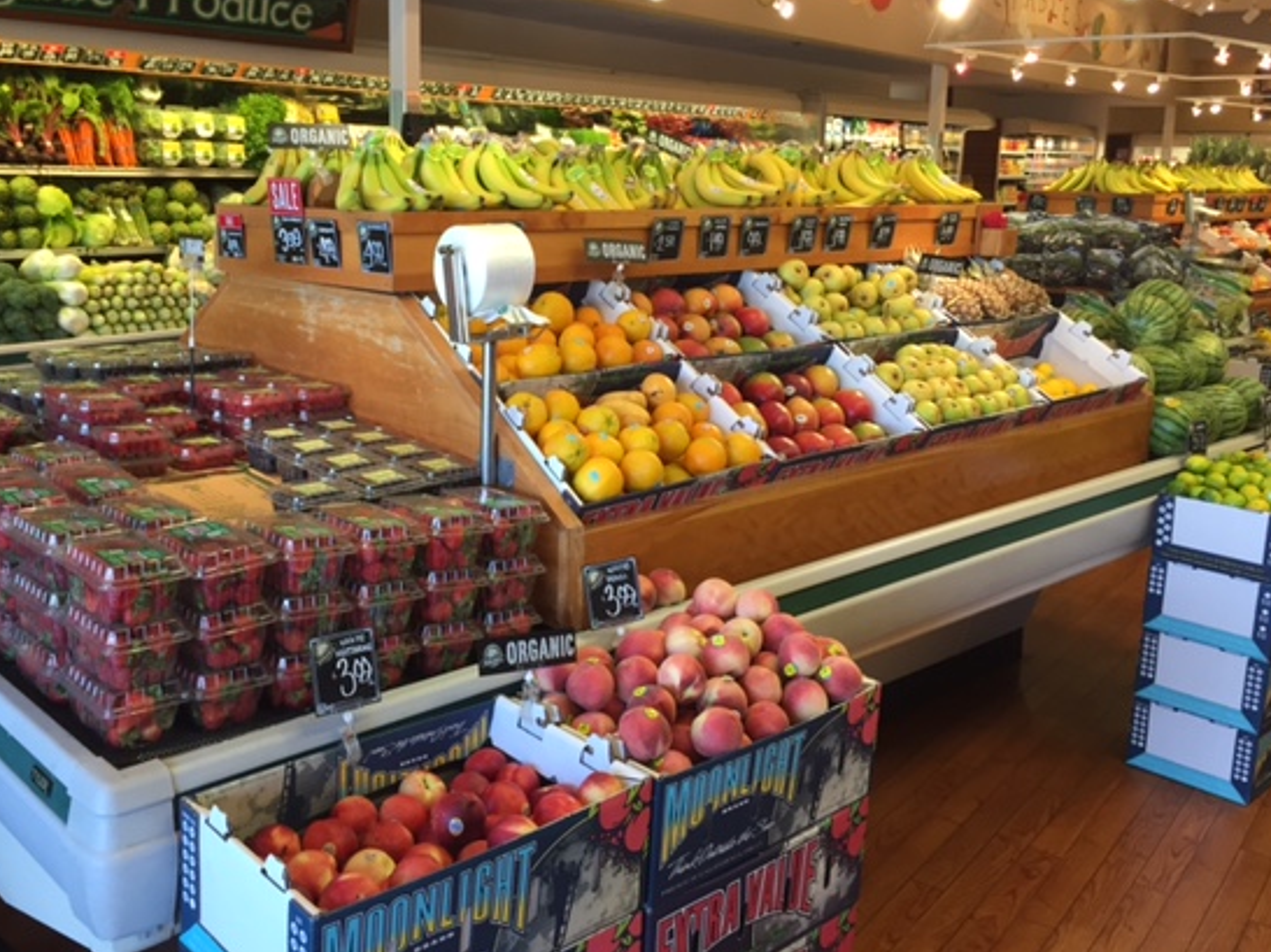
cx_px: 542
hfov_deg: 53.8
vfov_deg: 41.6
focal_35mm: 34
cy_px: 398
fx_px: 1248
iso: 32
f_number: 2.2
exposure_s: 1/40
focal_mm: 4.15
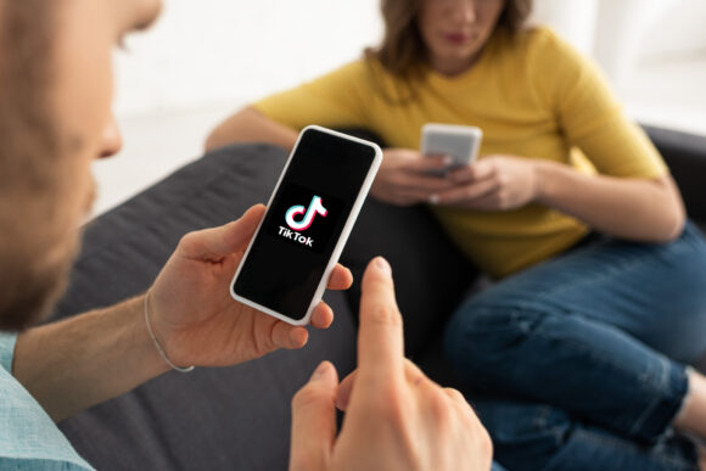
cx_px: 353
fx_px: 687
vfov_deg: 37.9
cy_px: 236
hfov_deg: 54.4
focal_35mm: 35
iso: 160
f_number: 3.2
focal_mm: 35
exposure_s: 1/200
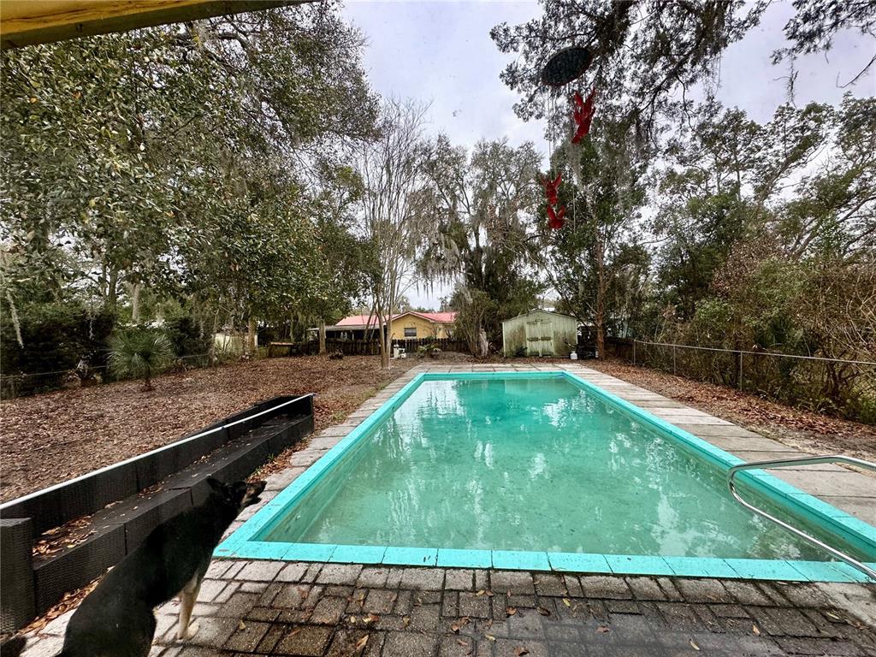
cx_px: 438
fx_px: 354
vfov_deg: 85.7
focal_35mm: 14
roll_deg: +1.7
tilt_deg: -0.3
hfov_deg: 102.1
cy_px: 328
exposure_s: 1/120
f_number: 2.2
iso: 100
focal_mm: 2.22
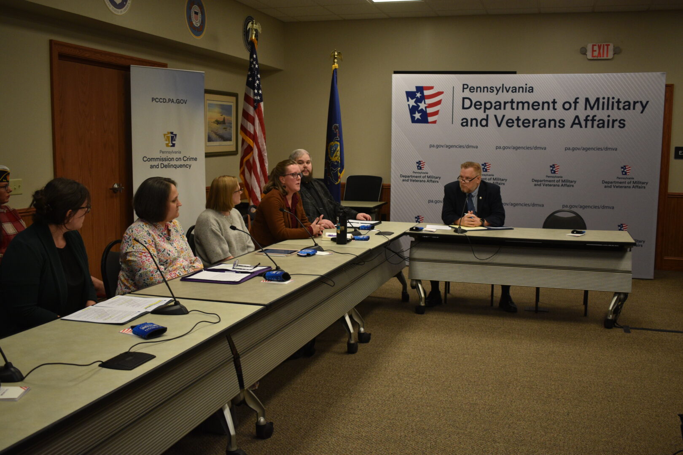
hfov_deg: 53.1
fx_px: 683
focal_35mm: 36
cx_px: 342
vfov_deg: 36.9
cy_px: 228
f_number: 4
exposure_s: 1/160
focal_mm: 24
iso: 800
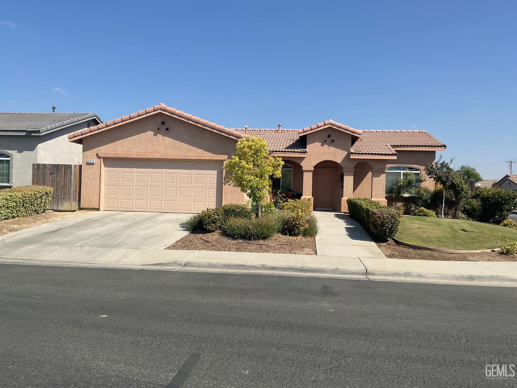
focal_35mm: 29
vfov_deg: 48.2
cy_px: 194
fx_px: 433
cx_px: 258
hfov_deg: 61.7
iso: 16
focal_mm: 3
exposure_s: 1/2427
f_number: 1.8
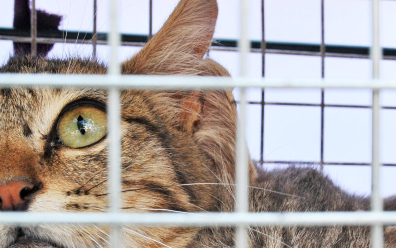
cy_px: 187
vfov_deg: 12.9
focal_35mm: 101
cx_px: 220
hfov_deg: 20.6
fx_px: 1090
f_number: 13
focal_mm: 38
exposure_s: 1/125
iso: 1250
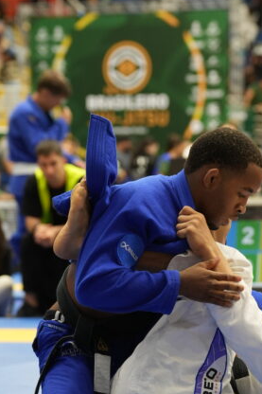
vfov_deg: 10.7
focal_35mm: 192
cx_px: 197
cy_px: 213
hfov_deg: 7.1
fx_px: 2098
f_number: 2.8
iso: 1250
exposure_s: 1/320
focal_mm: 78
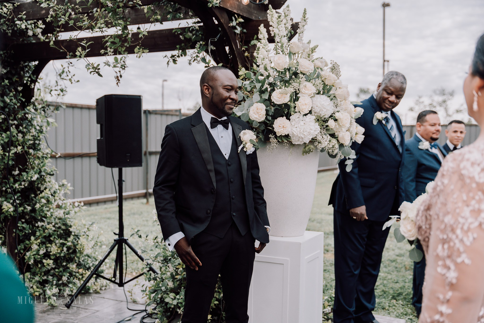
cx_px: 242
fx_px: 566
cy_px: 162
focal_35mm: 42
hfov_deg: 46.3
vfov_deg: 31.8
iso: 250
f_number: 2.8
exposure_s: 1/320
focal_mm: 42.1
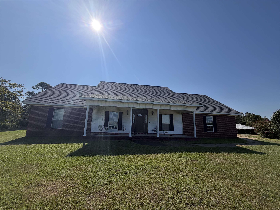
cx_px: 140
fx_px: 113
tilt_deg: +9.4
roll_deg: -0.7
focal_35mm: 14
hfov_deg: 102.1
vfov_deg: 85.7
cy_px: 105
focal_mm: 2.22
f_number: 2.2
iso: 20
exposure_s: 1/1285
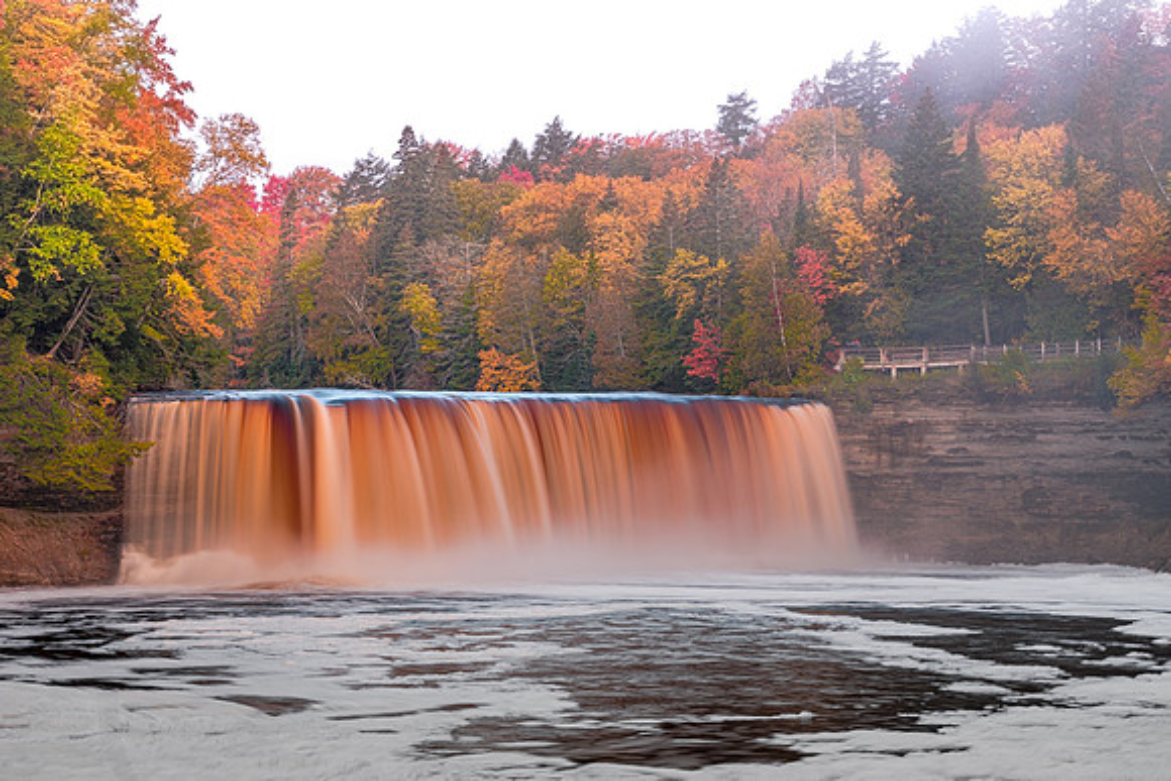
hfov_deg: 18.9
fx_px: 3521
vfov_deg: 12.7
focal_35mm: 108
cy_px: 390
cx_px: 586
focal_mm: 105
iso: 64
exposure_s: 2.5
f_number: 16
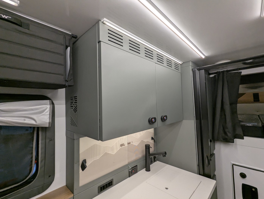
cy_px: 100
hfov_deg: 94.4
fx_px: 122
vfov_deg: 78.2
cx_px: 132
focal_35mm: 16
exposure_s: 1/129
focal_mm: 2.35
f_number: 2.2
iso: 116
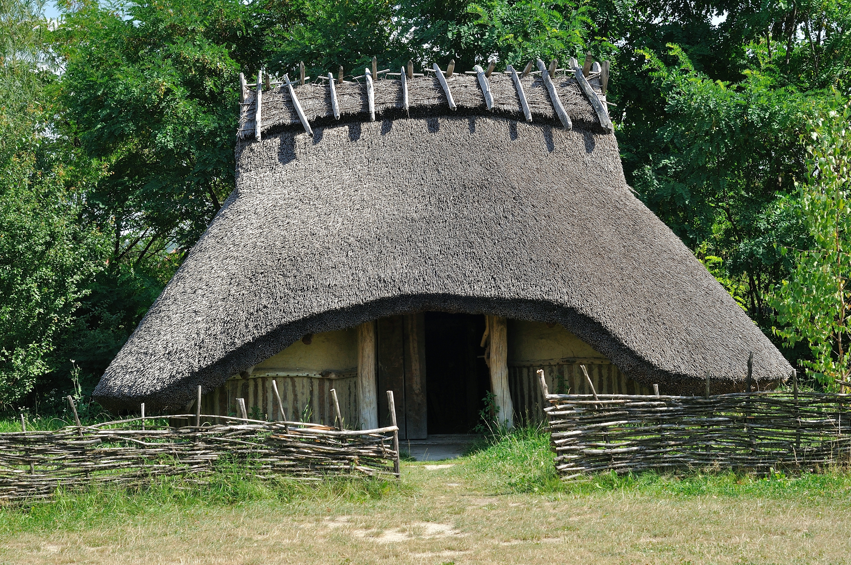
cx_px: 426
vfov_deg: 18.1
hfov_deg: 27.0
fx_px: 1771
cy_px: 282
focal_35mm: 75
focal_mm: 50
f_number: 9
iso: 200
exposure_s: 1/200
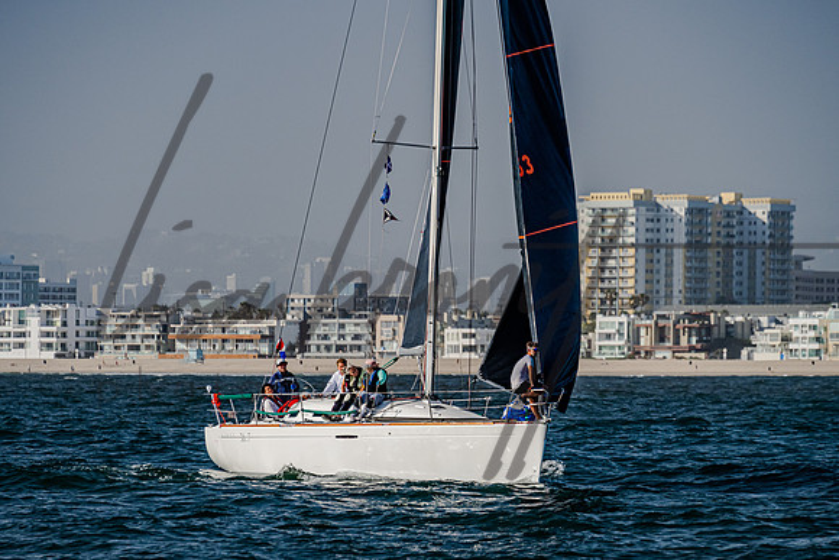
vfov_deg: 5.1
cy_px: 323
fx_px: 6308
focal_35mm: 271
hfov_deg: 7.6
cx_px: 421
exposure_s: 1/1250
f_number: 6.3
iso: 400
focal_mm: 200
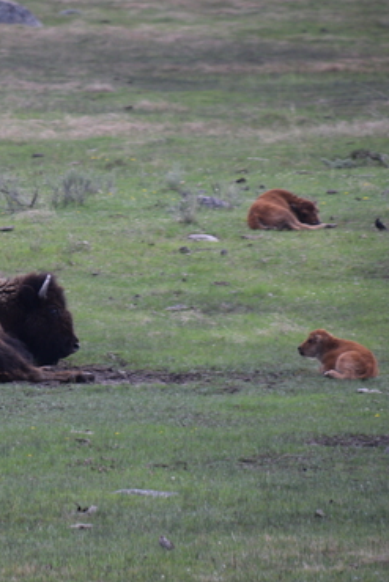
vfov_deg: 3.0
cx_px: 93
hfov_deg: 2.0
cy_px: 292
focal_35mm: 680
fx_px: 11011
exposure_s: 1/250
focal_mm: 300
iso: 400
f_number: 6.3
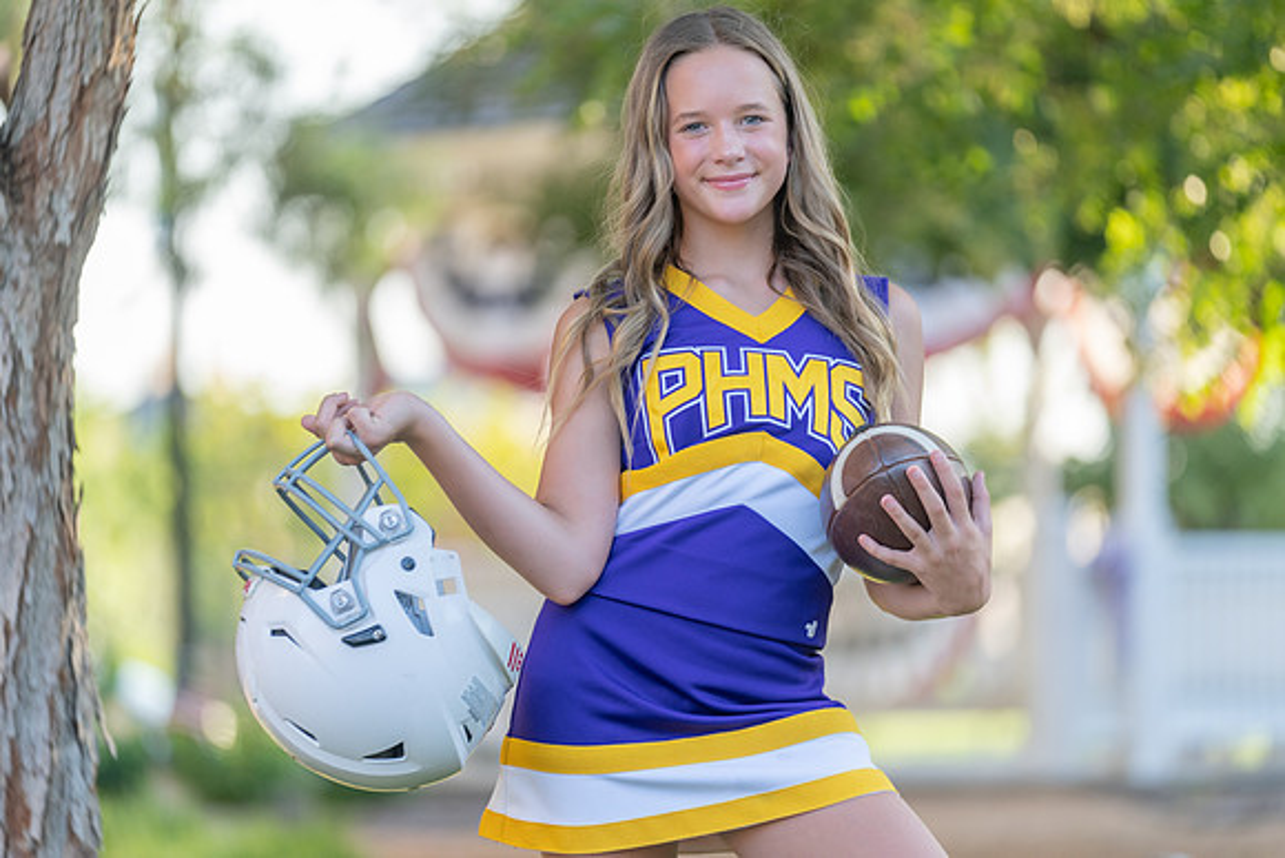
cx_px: 642
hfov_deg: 11.3
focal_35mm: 183
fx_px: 6523
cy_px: 429
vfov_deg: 7.5
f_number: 2.8
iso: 200
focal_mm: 171
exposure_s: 1/320
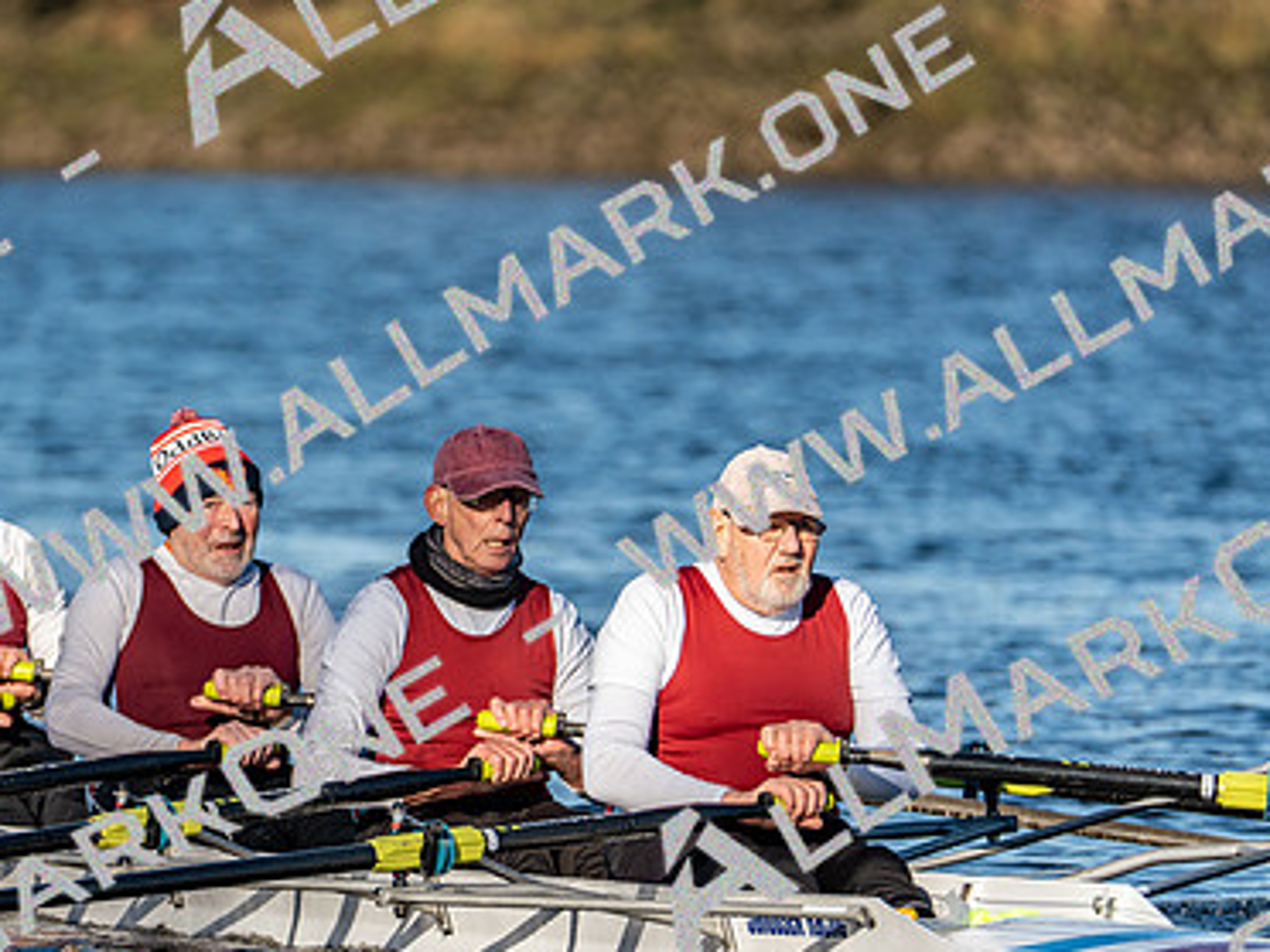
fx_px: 24031
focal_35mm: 655
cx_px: 369
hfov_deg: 3.0
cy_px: 647
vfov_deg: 2.3
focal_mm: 437
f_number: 6.3
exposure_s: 1/2000
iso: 400
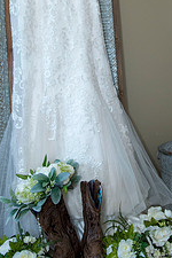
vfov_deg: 40.1
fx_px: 344
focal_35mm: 48
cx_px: 120
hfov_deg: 27.8
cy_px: 69
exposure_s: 1/320
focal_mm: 24
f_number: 4
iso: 1250
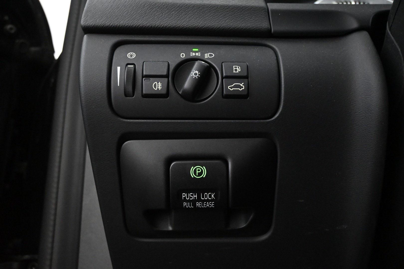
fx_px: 370
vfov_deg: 40.0
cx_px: 202
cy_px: 134
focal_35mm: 33
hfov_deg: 57.2
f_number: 4
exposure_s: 1/40
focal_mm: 22
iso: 7200
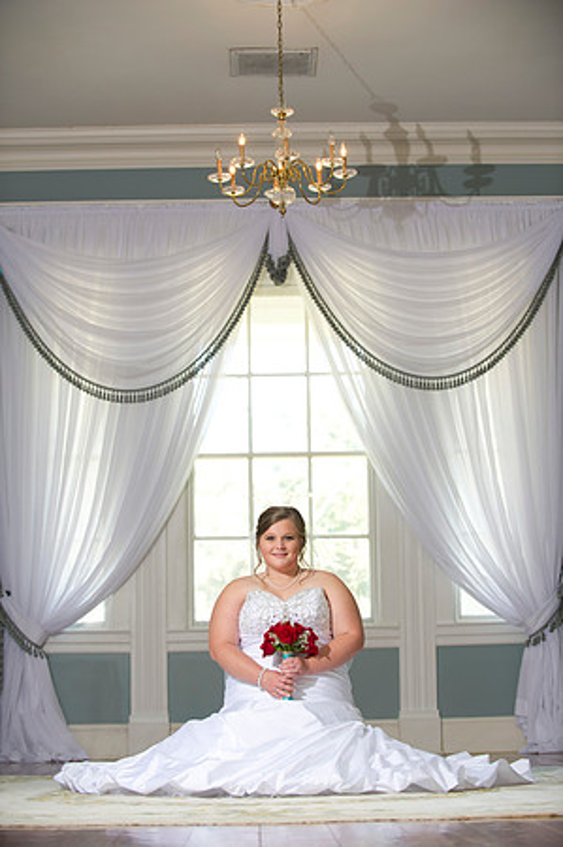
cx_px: 282
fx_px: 1881
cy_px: 424
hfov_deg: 17.0
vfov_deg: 25.4
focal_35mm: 80
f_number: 3.2
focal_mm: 80
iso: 400
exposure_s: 1/80
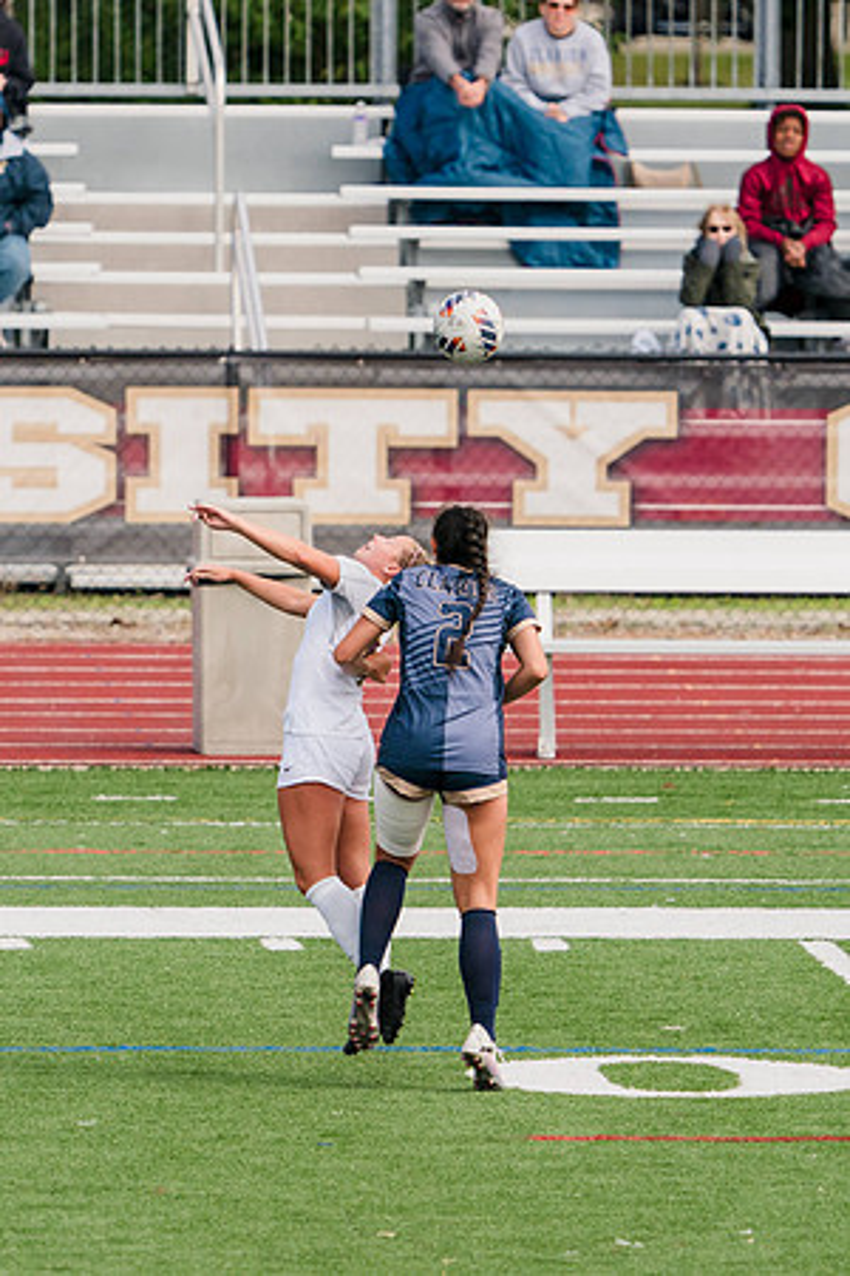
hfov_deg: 2.2
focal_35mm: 613
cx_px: 355
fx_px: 21706
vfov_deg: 3.4
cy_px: 640
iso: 500
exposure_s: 1/1600
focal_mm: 400
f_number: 6.3
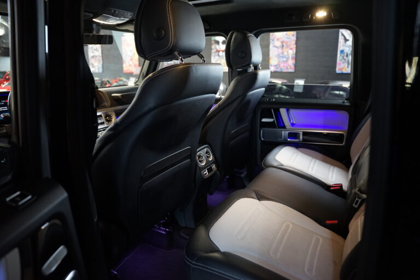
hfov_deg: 73.7
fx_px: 280
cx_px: 210
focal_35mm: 24
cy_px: 140
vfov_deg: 53.1
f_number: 2.8
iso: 2000
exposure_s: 1/80
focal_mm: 24
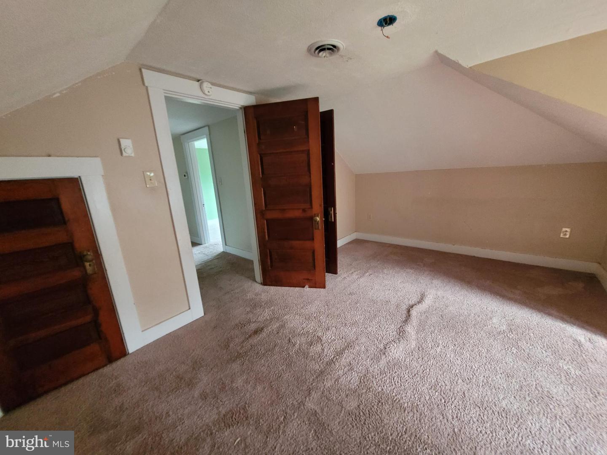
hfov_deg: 106.2
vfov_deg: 89.9
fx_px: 228
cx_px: 304
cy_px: 228
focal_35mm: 13
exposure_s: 1/30
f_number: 2.2
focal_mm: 1.74
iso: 500
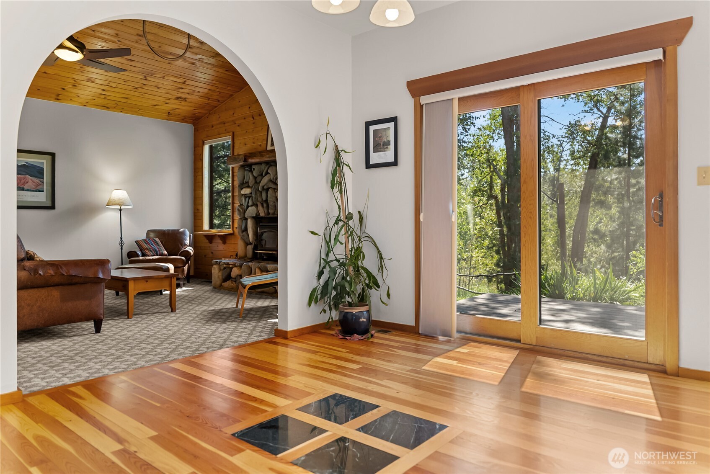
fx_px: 474
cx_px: 355
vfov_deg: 53.2
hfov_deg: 73.7
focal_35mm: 24
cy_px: 237
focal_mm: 24
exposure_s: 1/125
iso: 400
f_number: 2.8
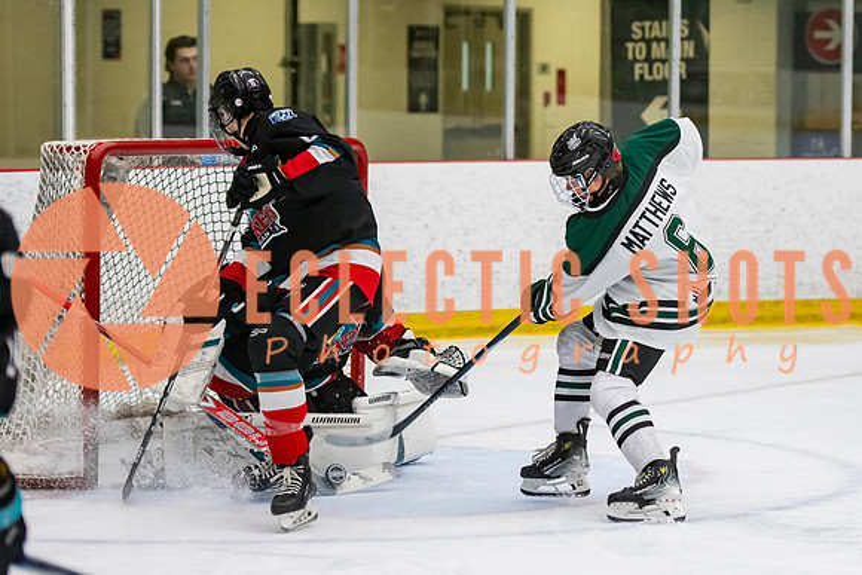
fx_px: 4178
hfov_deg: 11.8
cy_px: 291
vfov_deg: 7.9
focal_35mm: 174
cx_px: 625
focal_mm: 98
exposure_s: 1/640
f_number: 3.2
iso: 2000
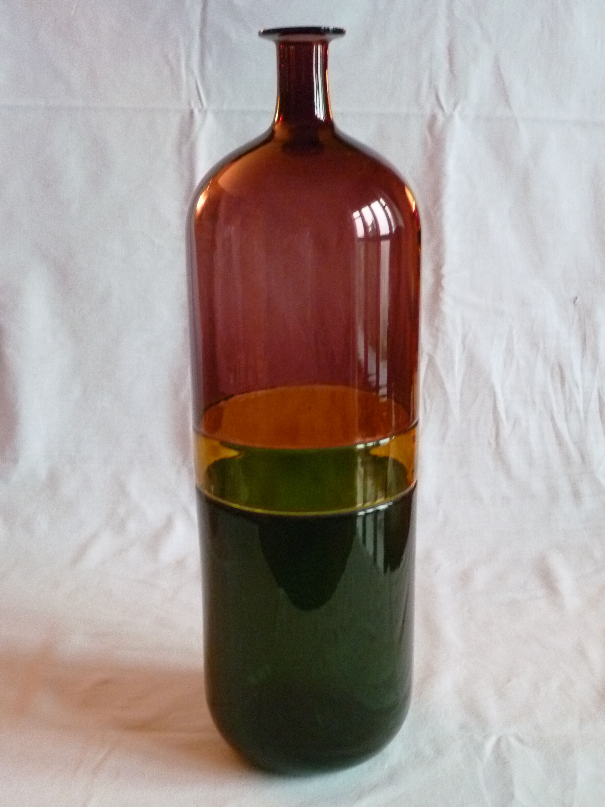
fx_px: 979
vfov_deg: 44.8
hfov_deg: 34.3
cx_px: 302
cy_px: 404
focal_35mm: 42
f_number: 3.3
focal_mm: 7.5
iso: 800
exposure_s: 1/15
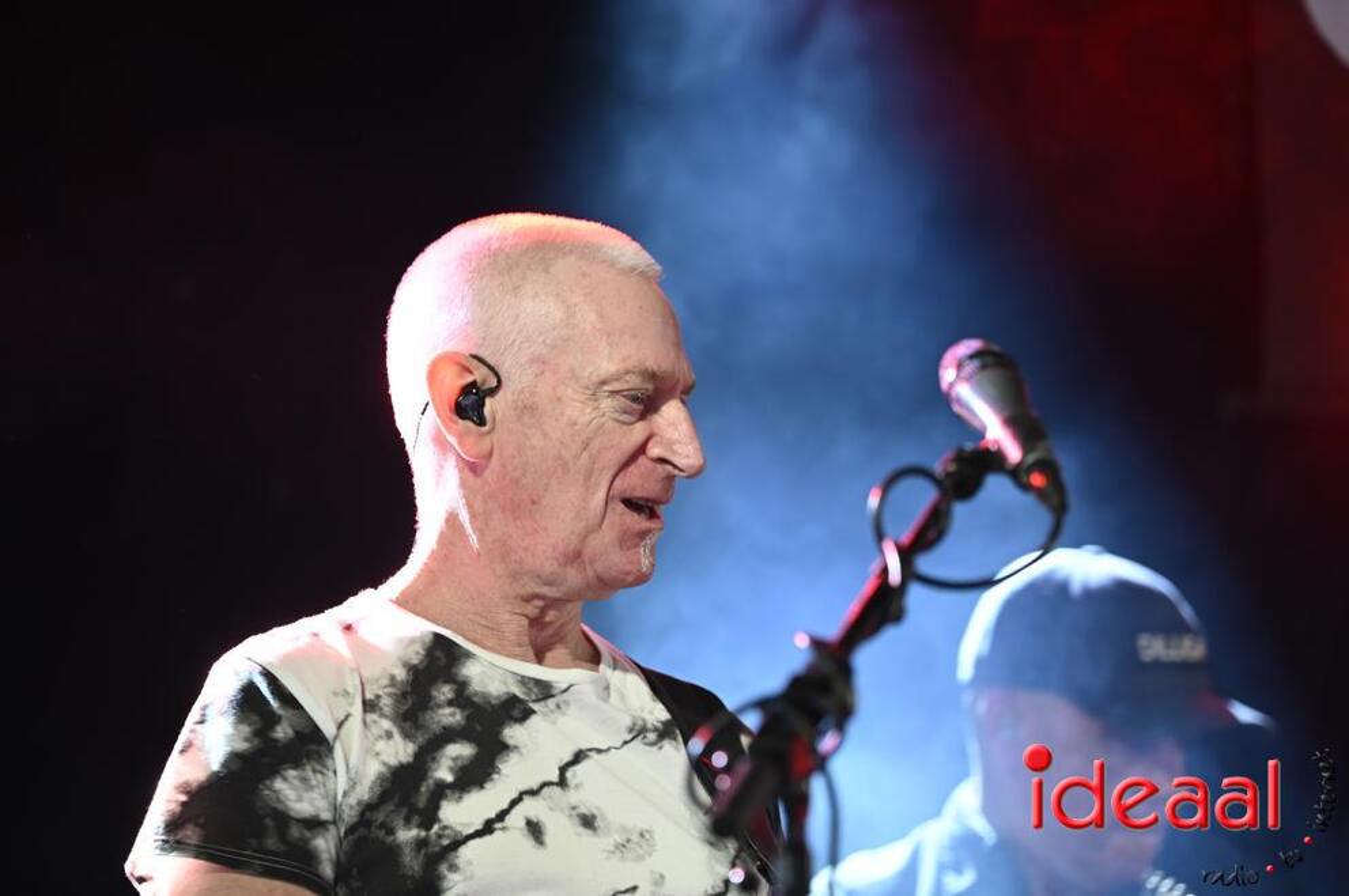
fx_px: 8983
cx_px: 674
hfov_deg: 8.6
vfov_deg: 5.7
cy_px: 448
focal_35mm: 240
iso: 1250
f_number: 5
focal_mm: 240
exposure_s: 1/60
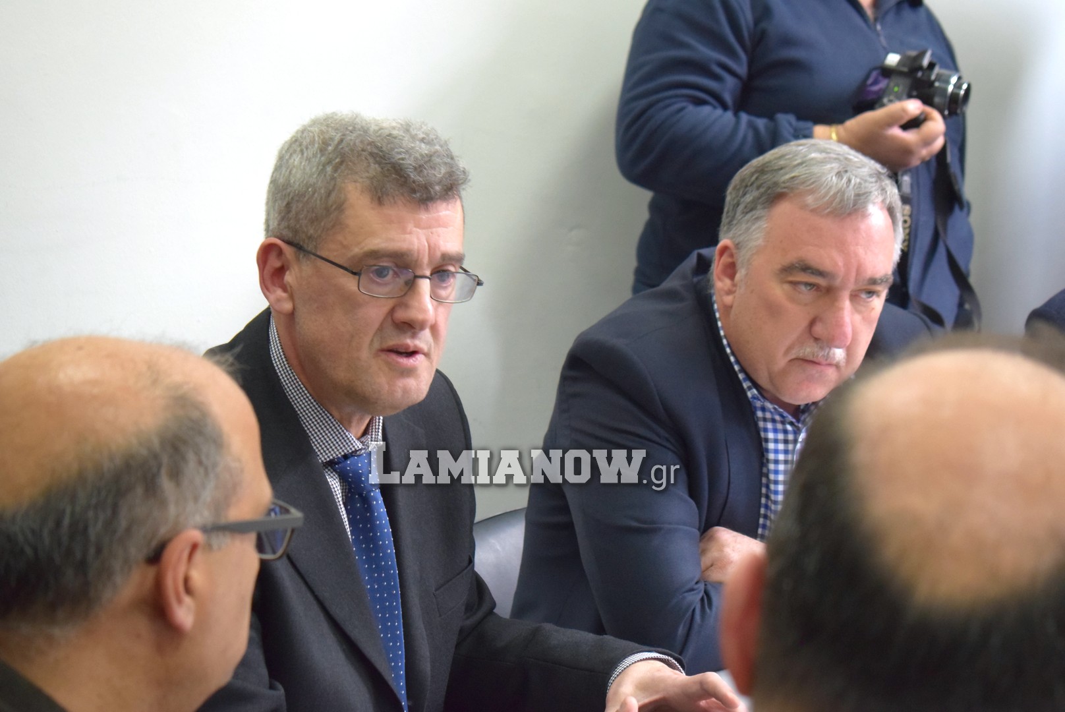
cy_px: 356
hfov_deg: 24.6
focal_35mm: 82
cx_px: 532
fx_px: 2442
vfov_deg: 16.6
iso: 2200
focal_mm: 55
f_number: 5.6
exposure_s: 1/60
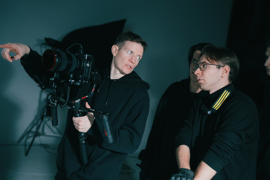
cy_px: 90
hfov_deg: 40.3
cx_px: 135
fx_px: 367
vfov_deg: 27.5
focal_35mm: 49
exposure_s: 1/125
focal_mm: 49
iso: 250
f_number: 2.8
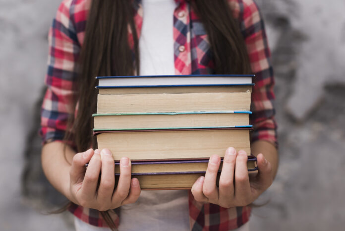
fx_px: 479
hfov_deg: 39.6
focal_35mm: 50
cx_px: 172
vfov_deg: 27.0
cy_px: 116
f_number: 3.2
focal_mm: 50
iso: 160
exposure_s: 1/160
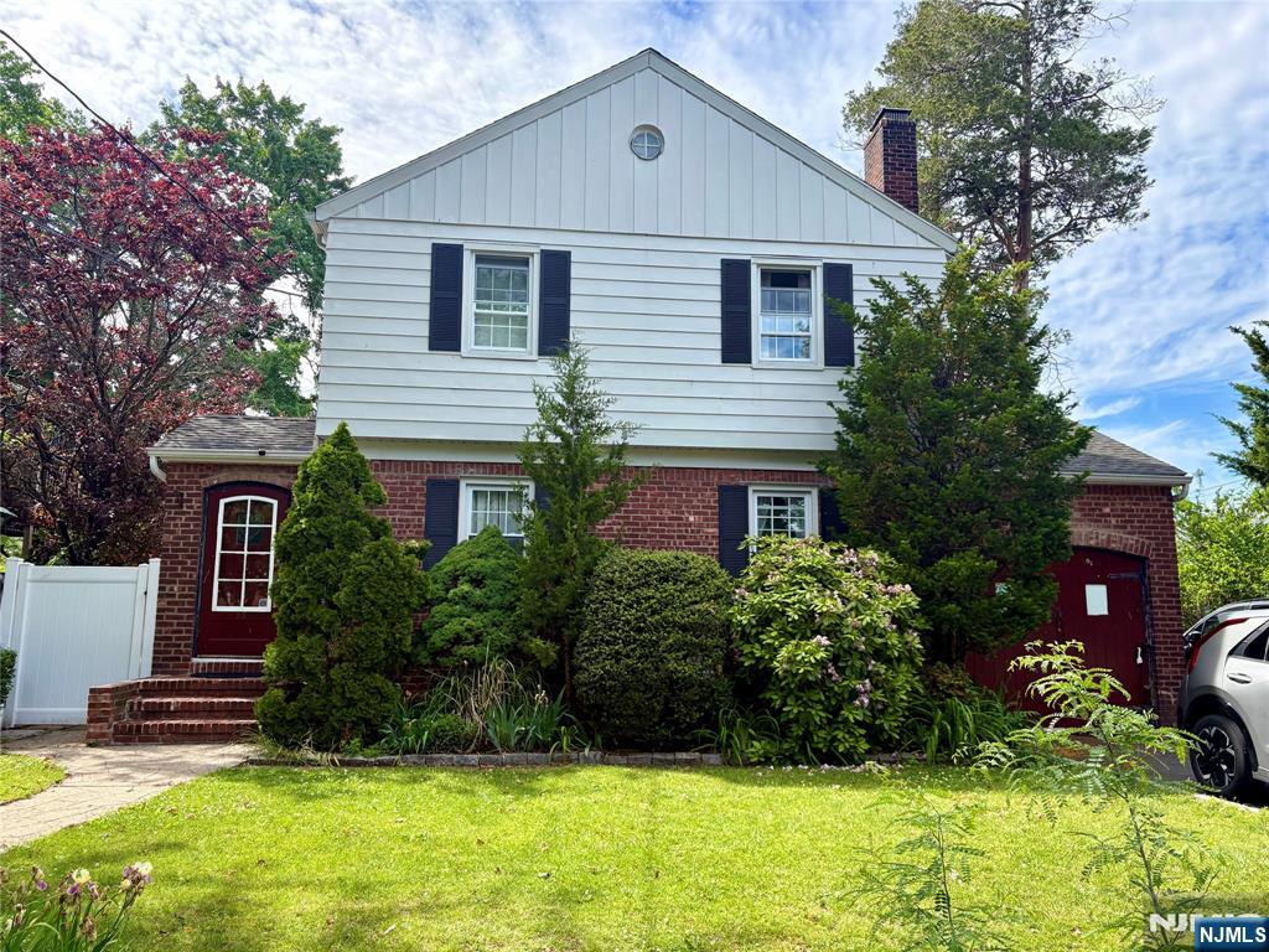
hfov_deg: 67.3
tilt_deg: +8.2
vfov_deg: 53.1
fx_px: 953
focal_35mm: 26
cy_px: 476
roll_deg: -0.1
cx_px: 634
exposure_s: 1/1484
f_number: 1.6
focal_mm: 5.96
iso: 64
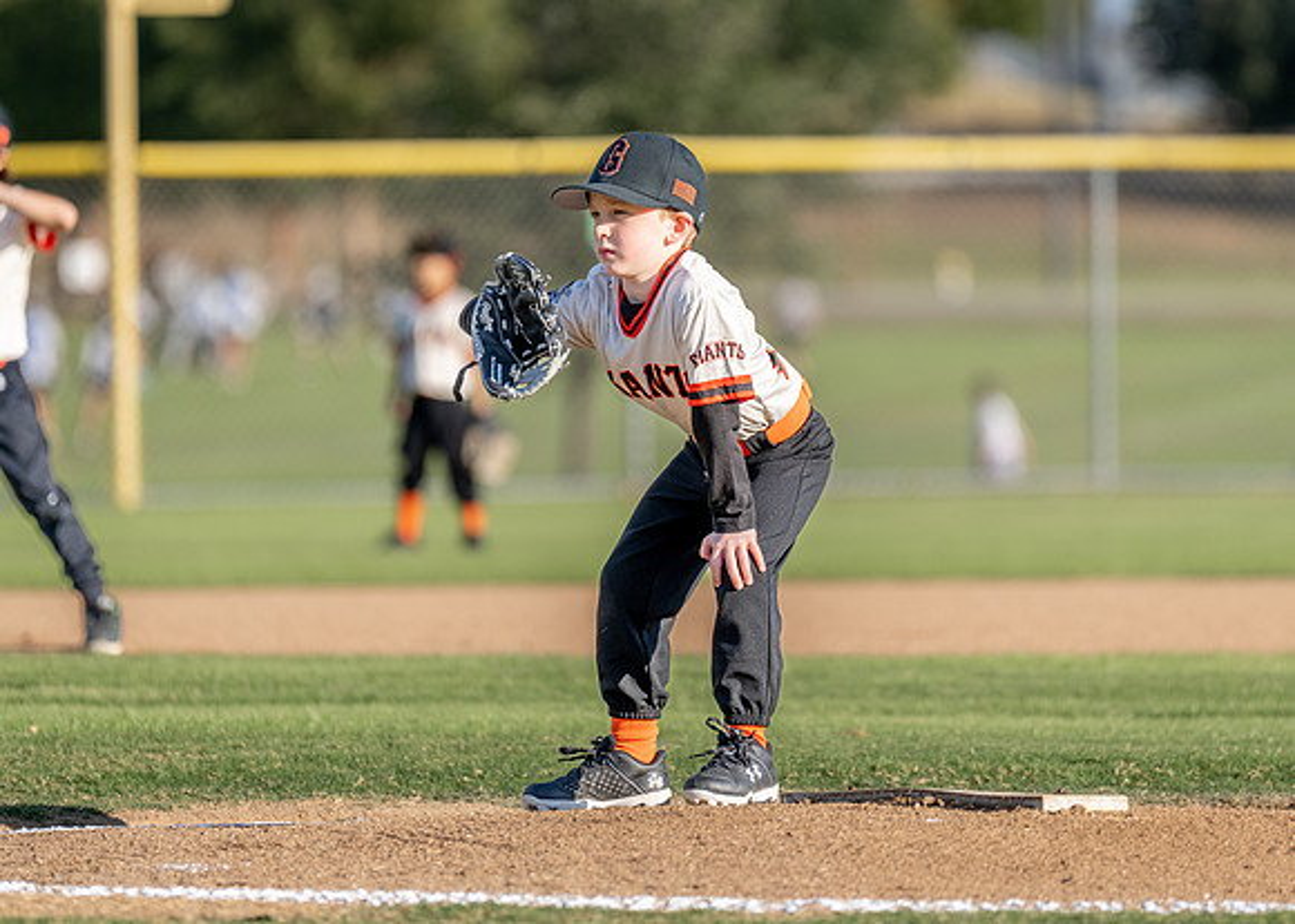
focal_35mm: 335
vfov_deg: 4.3
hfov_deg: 6.0
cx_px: 701
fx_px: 12316
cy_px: 378
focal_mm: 200
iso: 100
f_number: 2.8
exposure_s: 1/1600
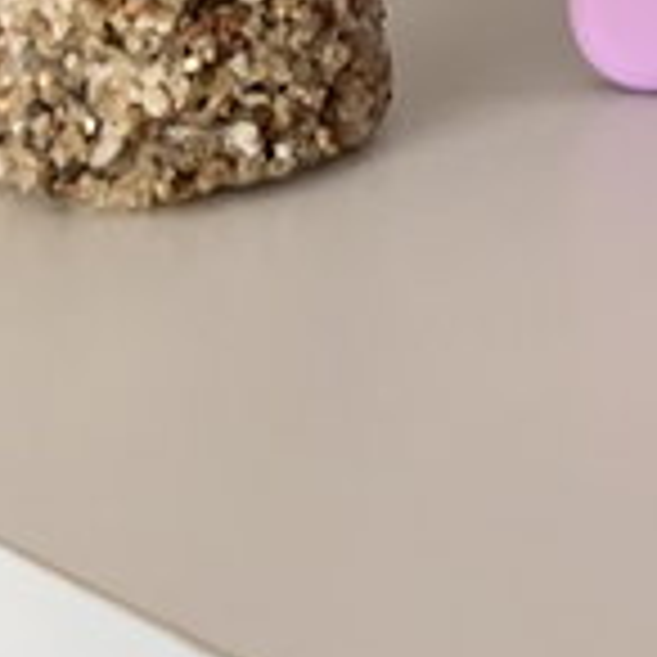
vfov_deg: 17.2
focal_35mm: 84
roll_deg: +1.2
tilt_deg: -2.7
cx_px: 810
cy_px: -502
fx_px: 1804
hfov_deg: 19.3
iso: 320
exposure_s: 1/60
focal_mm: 5.7
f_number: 1.5
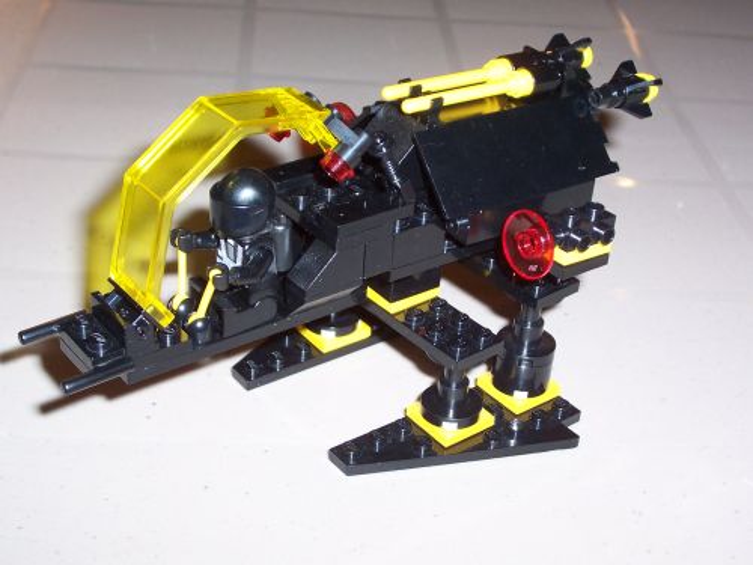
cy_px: 282
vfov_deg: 25.7
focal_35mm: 57
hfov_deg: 33.8
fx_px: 1240
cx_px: 376
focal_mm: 8.6
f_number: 3.4
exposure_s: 1/60
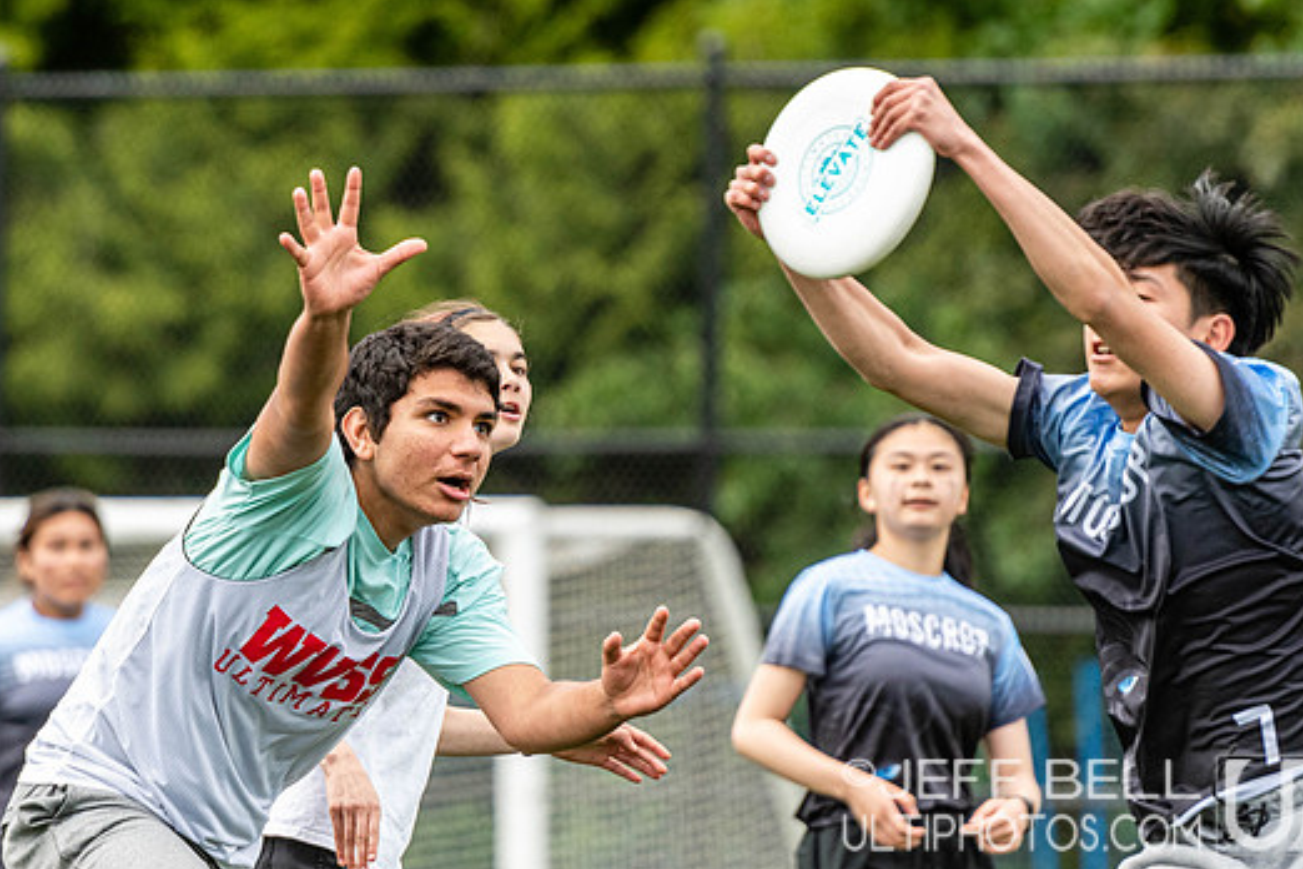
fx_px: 14296
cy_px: 309
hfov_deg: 5.2
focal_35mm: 395
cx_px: 543
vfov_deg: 3.5
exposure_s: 1/6400
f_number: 2.8
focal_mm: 200
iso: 900
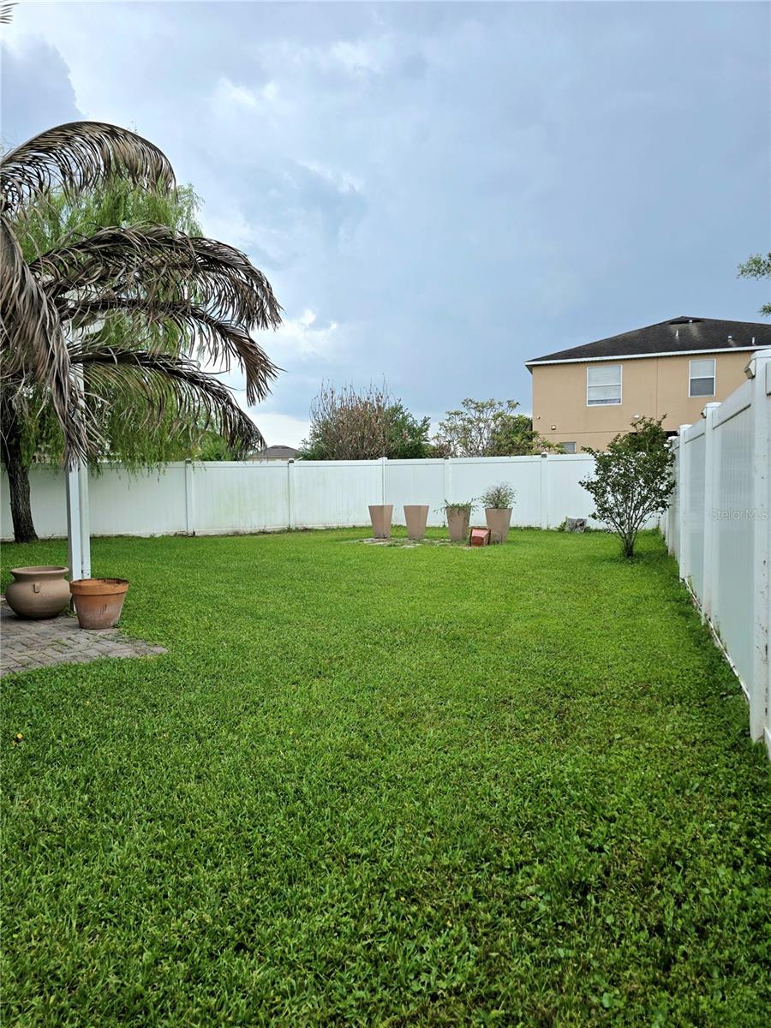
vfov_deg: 73.9
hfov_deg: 58.9
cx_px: 386
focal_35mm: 23
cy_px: 514
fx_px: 683
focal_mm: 6.3
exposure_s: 1/526
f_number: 1.7
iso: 12
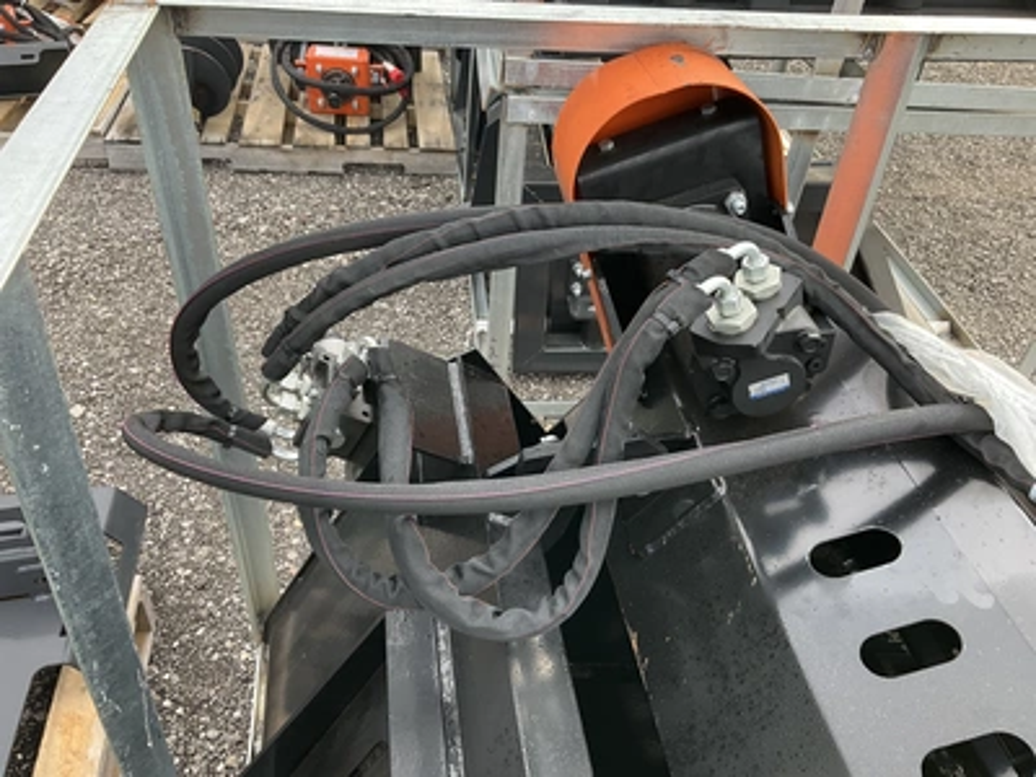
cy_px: 388
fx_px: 868
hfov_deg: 61.7
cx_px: 518
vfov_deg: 48.2
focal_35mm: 29
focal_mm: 3
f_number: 1.8
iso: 32
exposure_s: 1/122
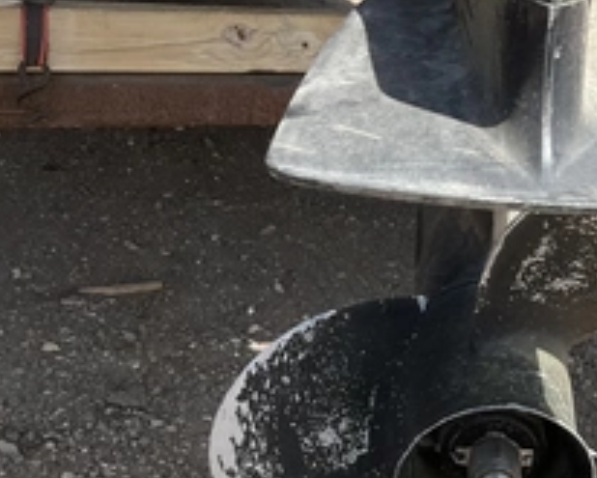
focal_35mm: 55
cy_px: 371
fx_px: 972
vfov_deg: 27.2
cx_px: 559
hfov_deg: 32.1
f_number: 1.8
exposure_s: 1/898
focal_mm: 3
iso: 25
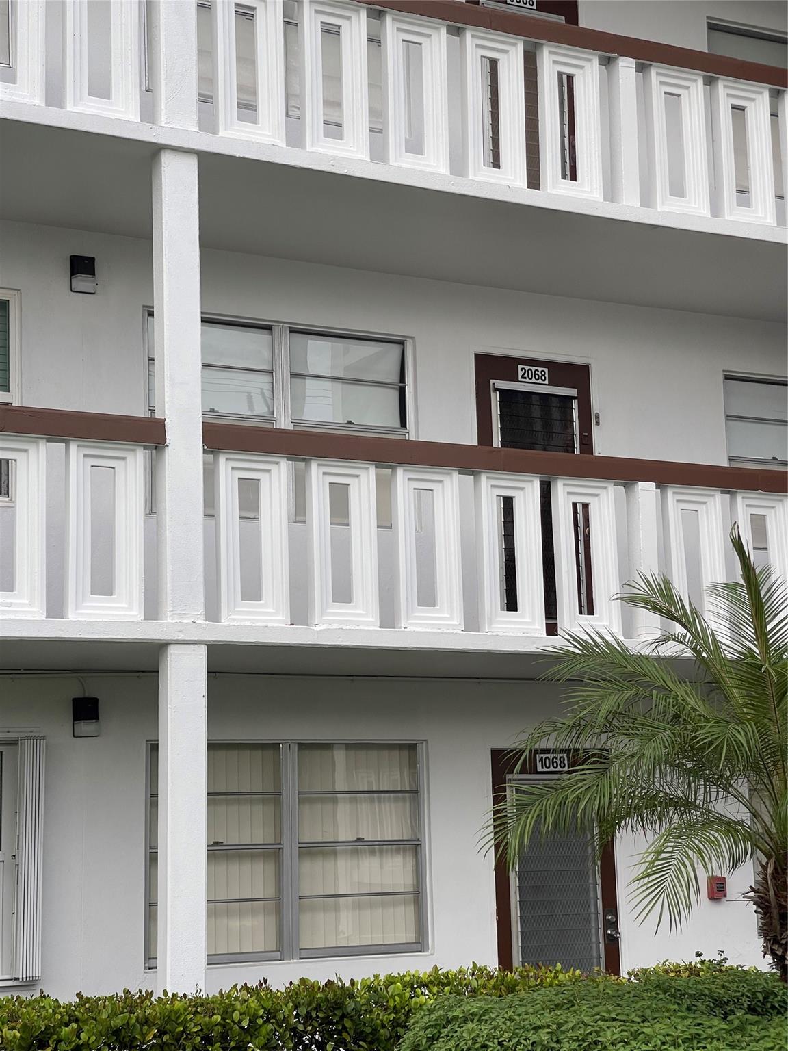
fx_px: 1943
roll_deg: +1.1
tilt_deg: +9.8
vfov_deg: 30.3
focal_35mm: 64
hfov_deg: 22.9
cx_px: 394
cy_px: 526
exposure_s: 1/183
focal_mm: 7.5
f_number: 2.2
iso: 20
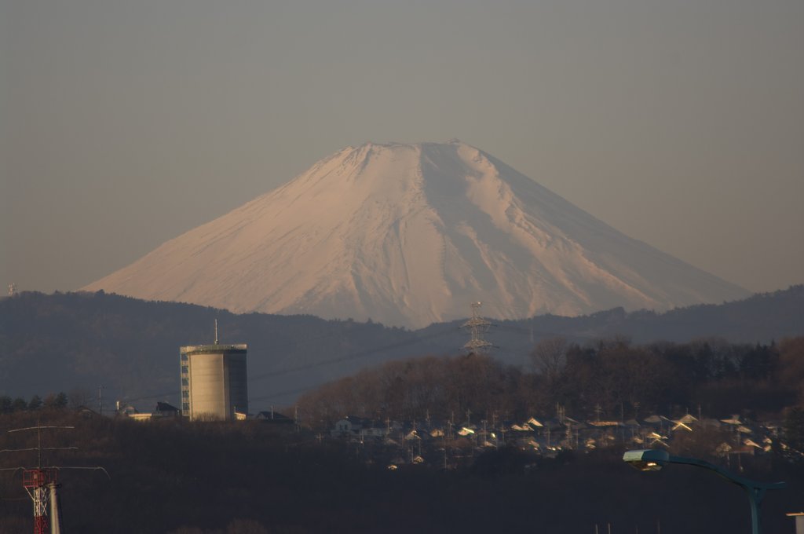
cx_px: 402
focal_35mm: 450
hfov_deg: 4.6
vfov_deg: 3.0
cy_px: 267
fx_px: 10037
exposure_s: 1/250
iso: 100
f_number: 5.6
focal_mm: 300
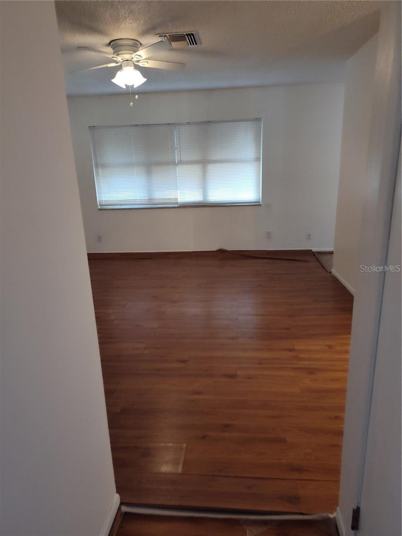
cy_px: 268
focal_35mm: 23
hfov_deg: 58.9
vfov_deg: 73.9
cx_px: 201
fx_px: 356
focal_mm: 5.56
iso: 788
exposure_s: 1/60
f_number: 1.8
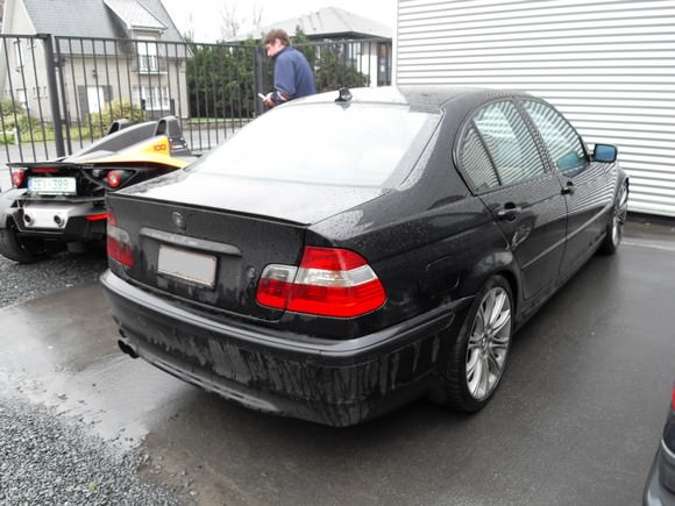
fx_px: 546
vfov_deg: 49.7
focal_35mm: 28
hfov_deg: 63.4
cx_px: 338
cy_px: 253
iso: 100
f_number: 2.8
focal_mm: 6
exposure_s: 1/60
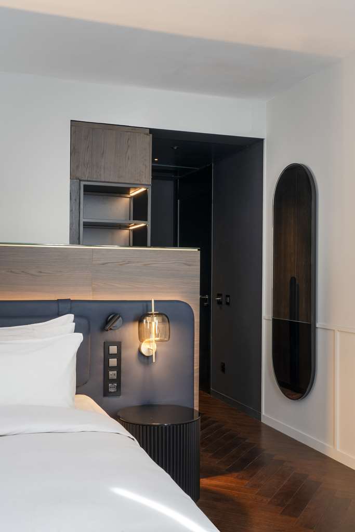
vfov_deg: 50.7
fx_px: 562
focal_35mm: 38
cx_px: 178
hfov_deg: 35.1
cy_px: 266
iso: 200
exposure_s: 1/2
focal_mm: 38
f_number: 16
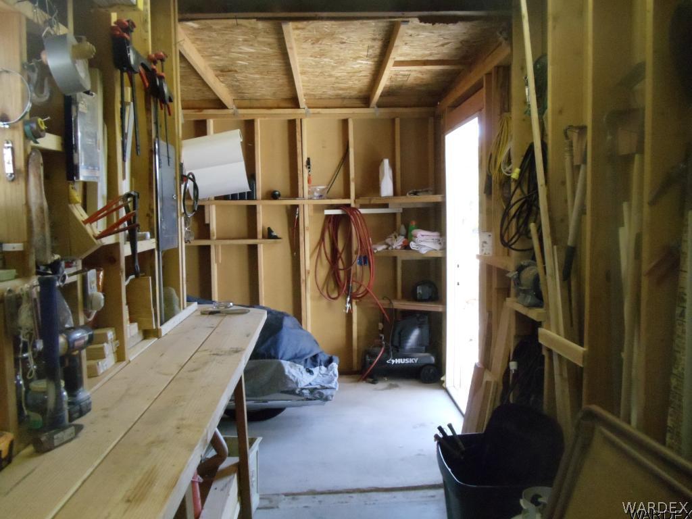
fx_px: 880
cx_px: 346
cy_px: 260
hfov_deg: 42.9
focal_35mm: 44
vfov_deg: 32.9
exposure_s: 1/125
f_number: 3.5
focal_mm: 6
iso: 800
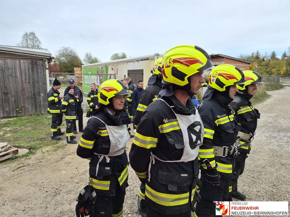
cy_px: 108
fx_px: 193
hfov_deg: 73.9
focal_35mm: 23
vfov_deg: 58.9
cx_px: 145
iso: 50
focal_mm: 5.4
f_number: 1.8
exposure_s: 1/1080
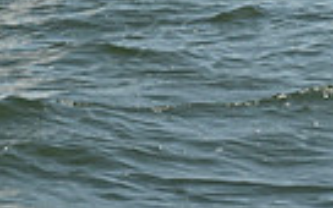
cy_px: -499
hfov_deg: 6.0
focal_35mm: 349
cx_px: -136
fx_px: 3167
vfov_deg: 3.6
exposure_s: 1/1250
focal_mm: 80
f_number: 10
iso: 320
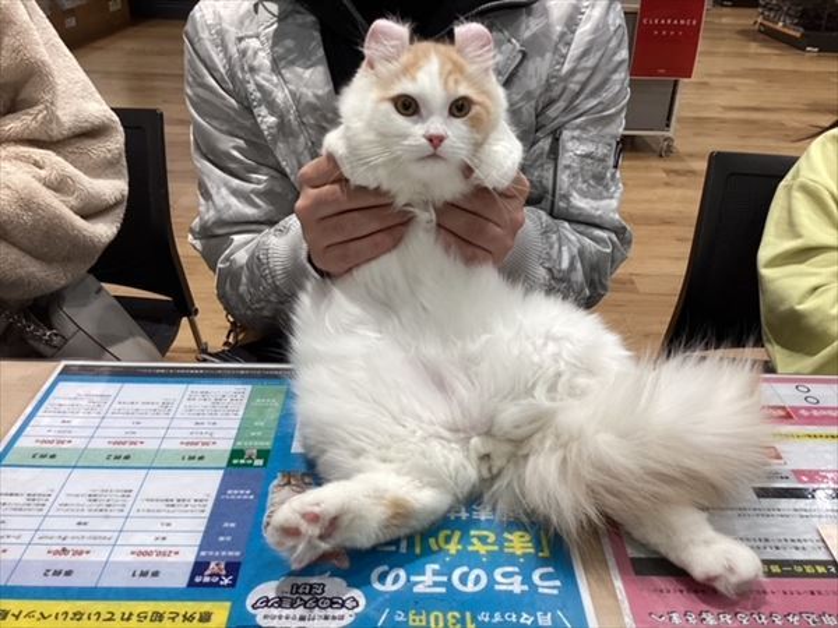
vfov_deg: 45.4
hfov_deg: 58.4
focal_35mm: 31
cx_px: 419
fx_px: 750
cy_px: 314
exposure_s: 1/50
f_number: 2.4
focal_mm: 3.3
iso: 50
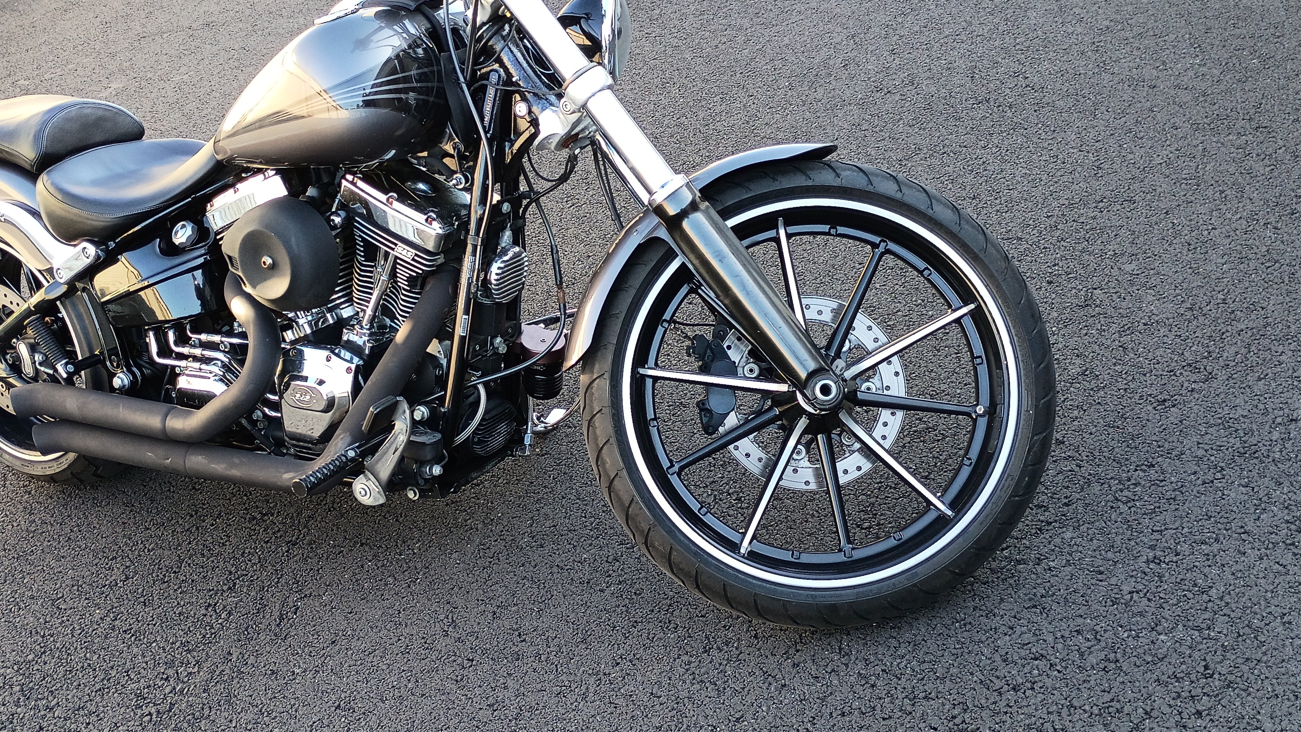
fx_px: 1346
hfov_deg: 51.4
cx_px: 546
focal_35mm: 39
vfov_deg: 30.4
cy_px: 354
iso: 100
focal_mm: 4.27
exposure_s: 1/60
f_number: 1.8
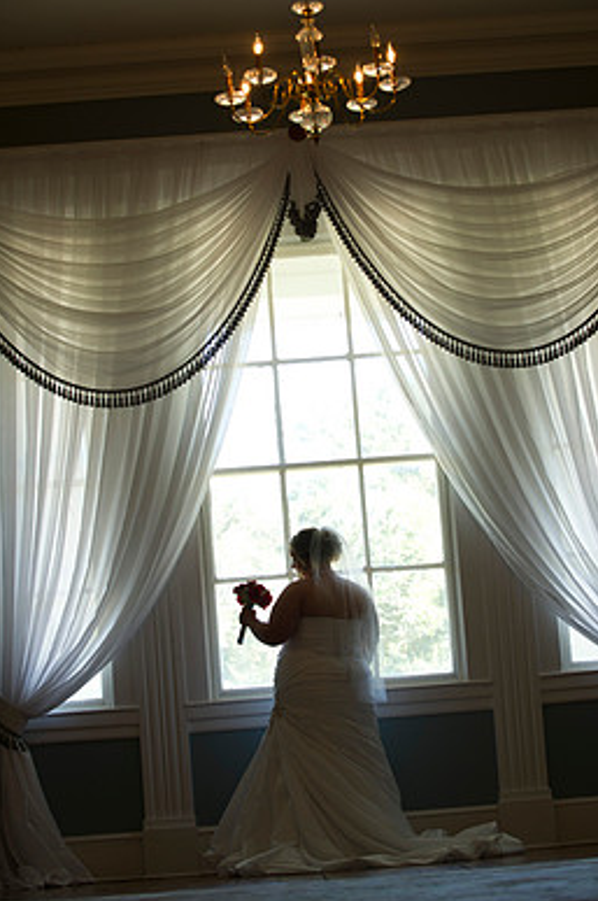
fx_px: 2498
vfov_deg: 20.4
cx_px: 301
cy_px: 421
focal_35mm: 100
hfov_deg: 13.7
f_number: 3.2
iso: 400
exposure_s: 1/80
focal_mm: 86
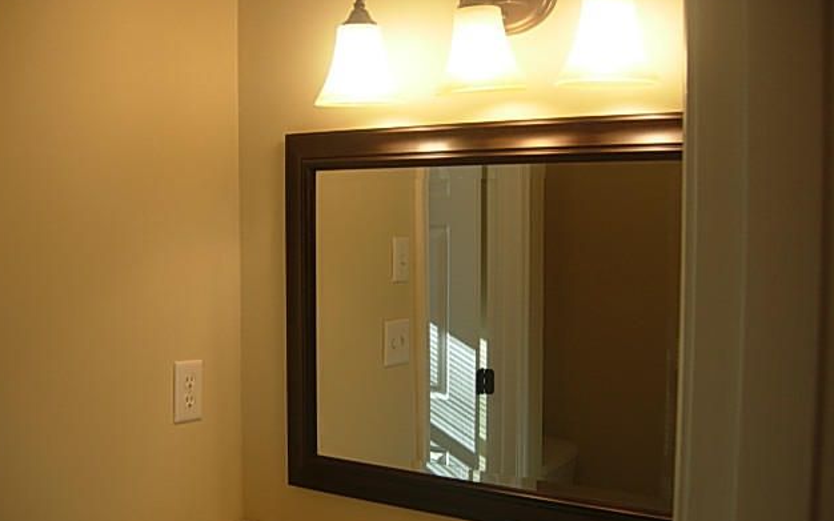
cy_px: 306
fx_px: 886
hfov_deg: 50.4
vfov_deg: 32.7
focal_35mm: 39
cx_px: 409
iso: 50
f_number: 2.7
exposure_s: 1/71.8
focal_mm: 7.5
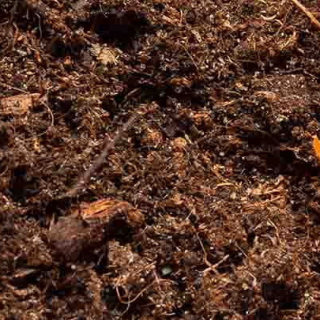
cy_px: 95
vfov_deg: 2.8
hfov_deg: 2.8
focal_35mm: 617
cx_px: 694
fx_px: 6453
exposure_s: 1/125
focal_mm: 98
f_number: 9
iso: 100
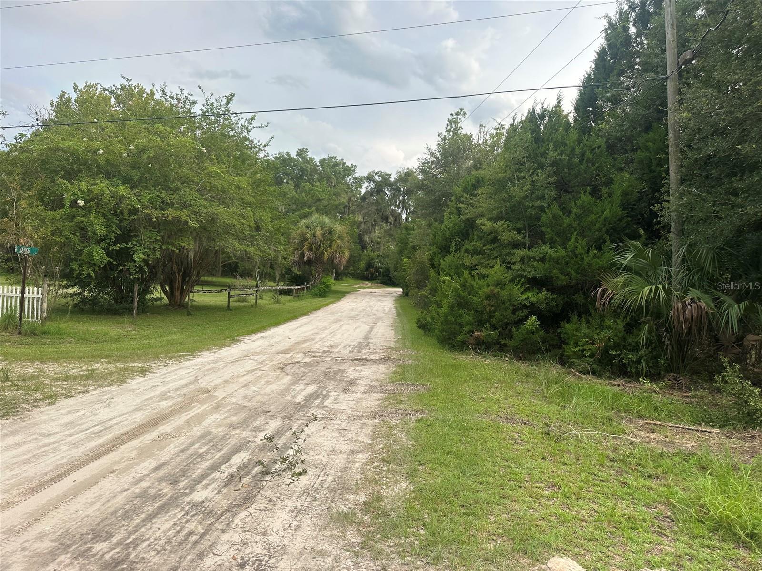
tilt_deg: -0.3
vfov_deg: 56.8
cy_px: 286
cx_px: 381
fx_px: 528
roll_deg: -2.2
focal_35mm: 24
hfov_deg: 71.6
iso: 64
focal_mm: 6.86
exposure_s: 1/121
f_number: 1.78
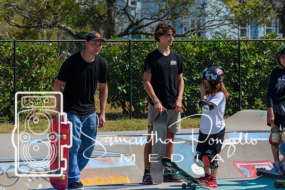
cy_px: 95
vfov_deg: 7.3
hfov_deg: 11.0
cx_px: 142
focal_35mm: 188
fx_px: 1485
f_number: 8
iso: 200
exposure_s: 1/1000
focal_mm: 125
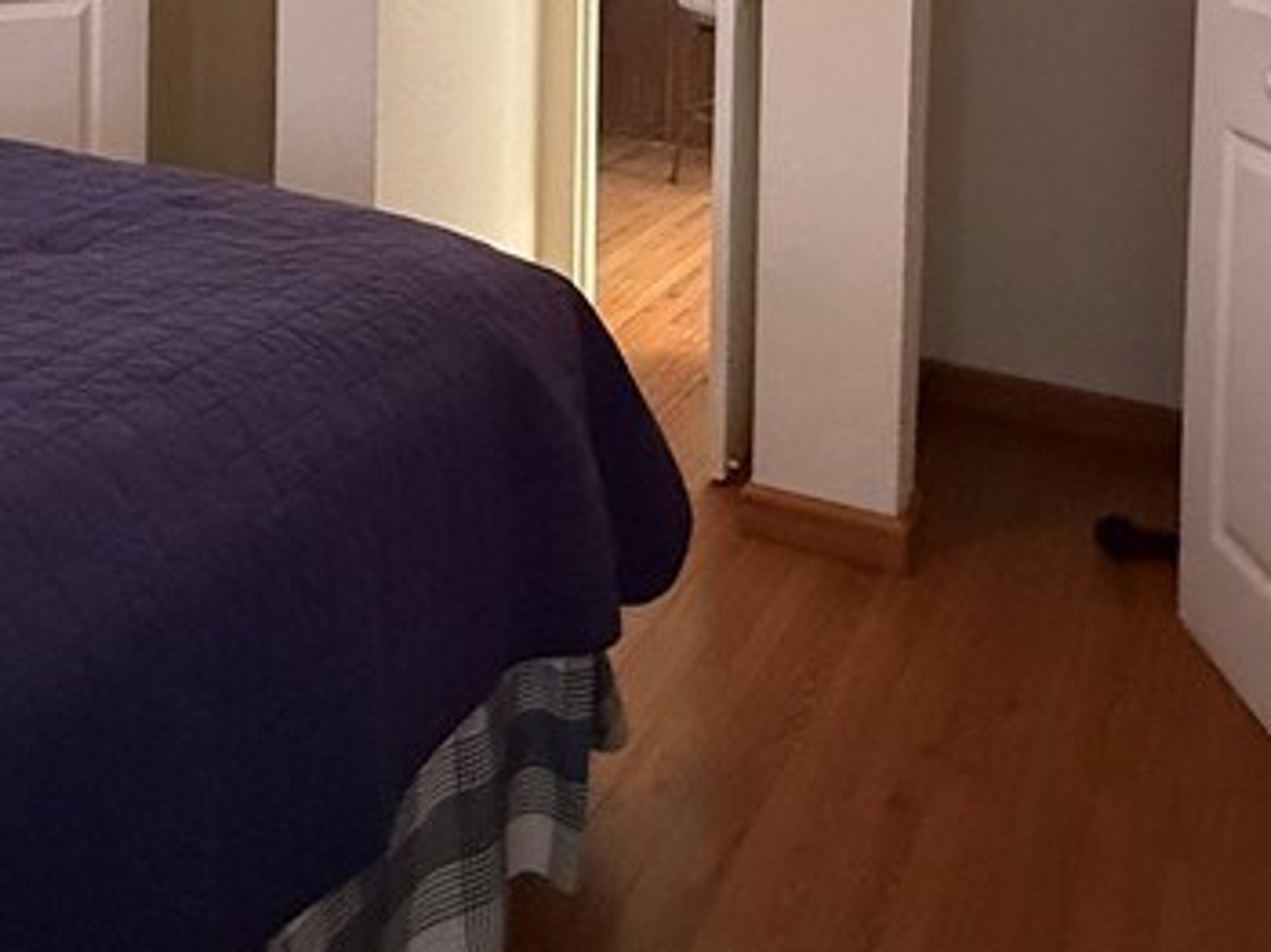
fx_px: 1504
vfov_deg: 30.1
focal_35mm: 41
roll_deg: -1.2
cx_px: 552
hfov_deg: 45.7
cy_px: -185
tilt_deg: -0.3
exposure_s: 1/60
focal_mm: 2.22
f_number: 2.2
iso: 800
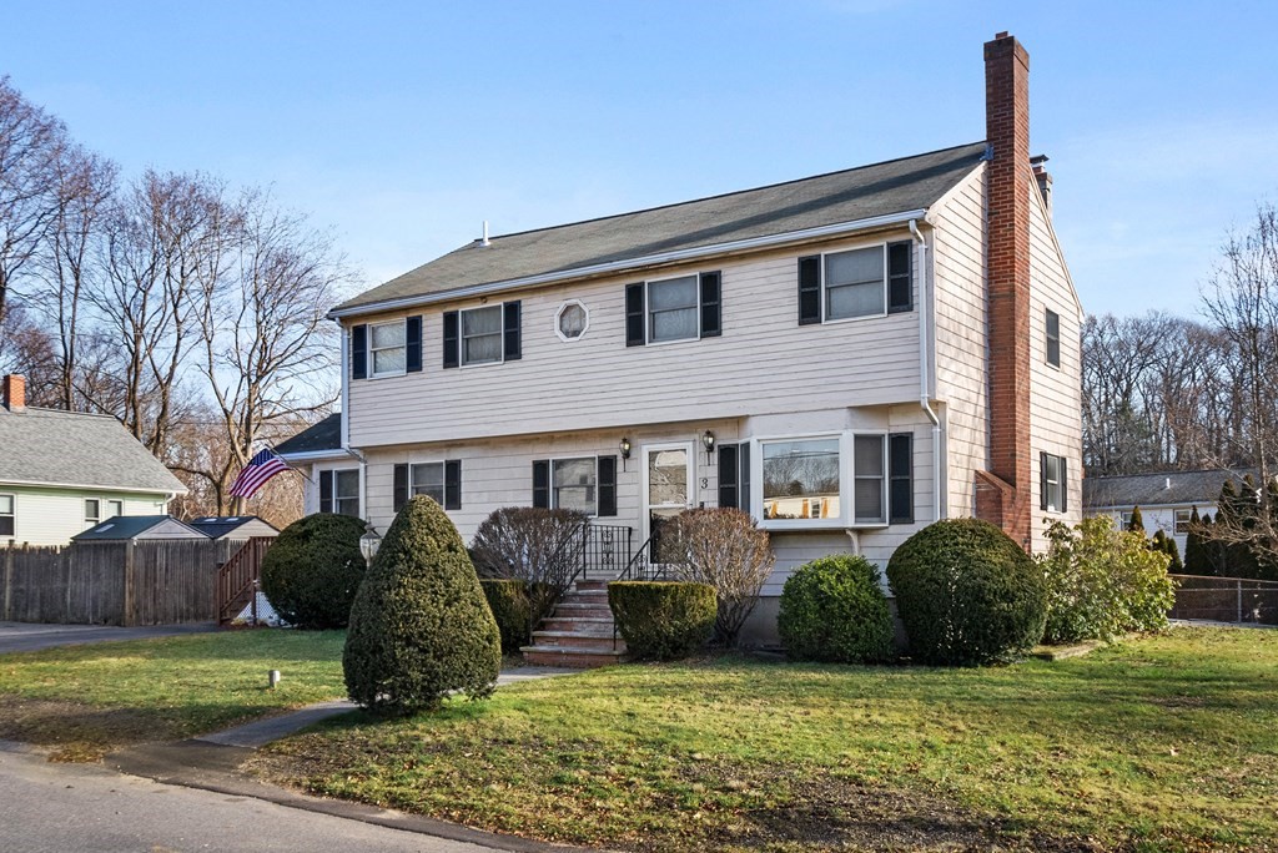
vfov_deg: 42.4
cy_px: 426
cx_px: 639
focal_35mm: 31
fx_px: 1101
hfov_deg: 60.3
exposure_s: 1/400
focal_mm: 31
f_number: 11
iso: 800
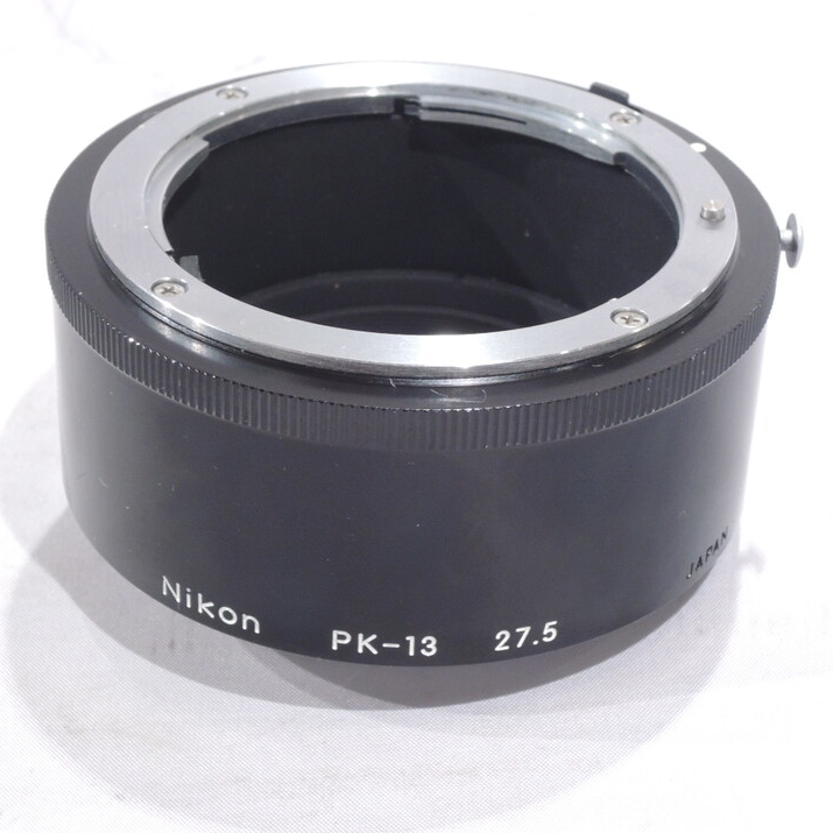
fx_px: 2505
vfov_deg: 18.9
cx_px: 404
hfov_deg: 18.9
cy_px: 389
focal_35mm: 92
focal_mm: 11.1
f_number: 5.2
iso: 400
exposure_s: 1/30
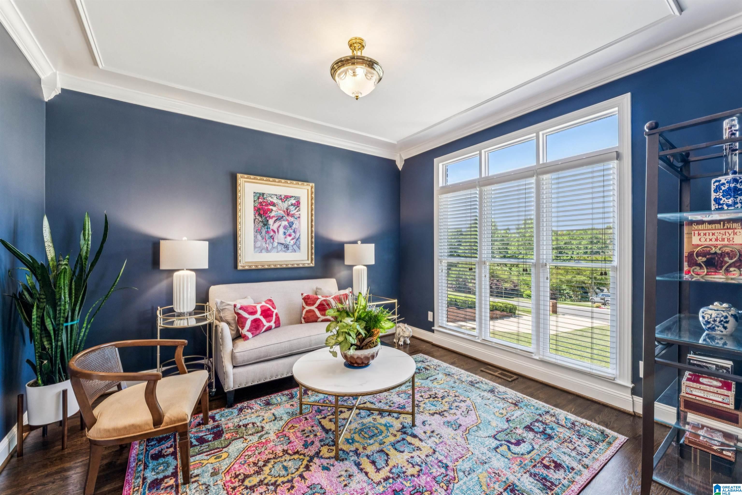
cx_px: 371
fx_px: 289
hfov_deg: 104.3
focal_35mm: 14
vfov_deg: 81.2
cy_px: 248
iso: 400
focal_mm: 14
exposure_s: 1/20
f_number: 13
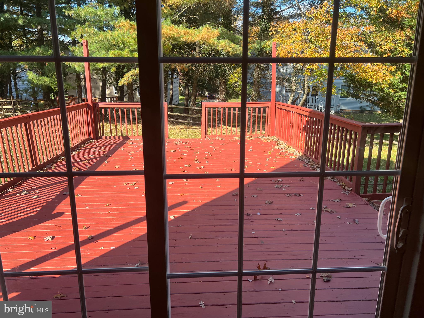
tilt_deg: -14.8
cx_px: 212
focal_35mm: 26
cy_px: 159
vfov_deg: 53.1
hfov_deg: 67.3
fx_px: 318
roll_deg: +0.2
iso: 50
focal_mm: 5.7
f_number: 1.5
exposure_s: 1/588
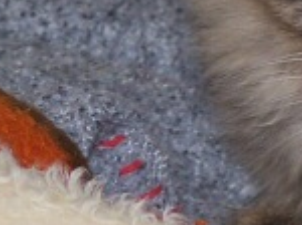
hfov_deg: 3.3
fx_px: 5252
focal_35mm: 603
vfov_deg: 2.5
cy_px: -52
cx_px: 525
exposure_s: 1/125
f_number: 3.2
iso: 80
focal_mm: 23.1
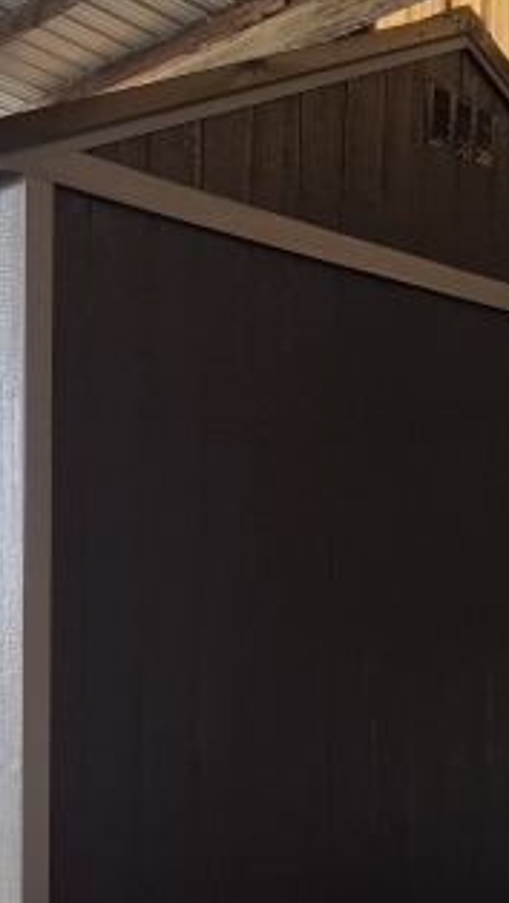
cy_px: 627
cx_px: 0
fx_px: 1222
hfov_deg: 22.6
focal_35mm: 51
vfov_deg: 39.9
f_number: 1.8
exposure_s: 1/100
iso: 250
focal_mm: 5.54
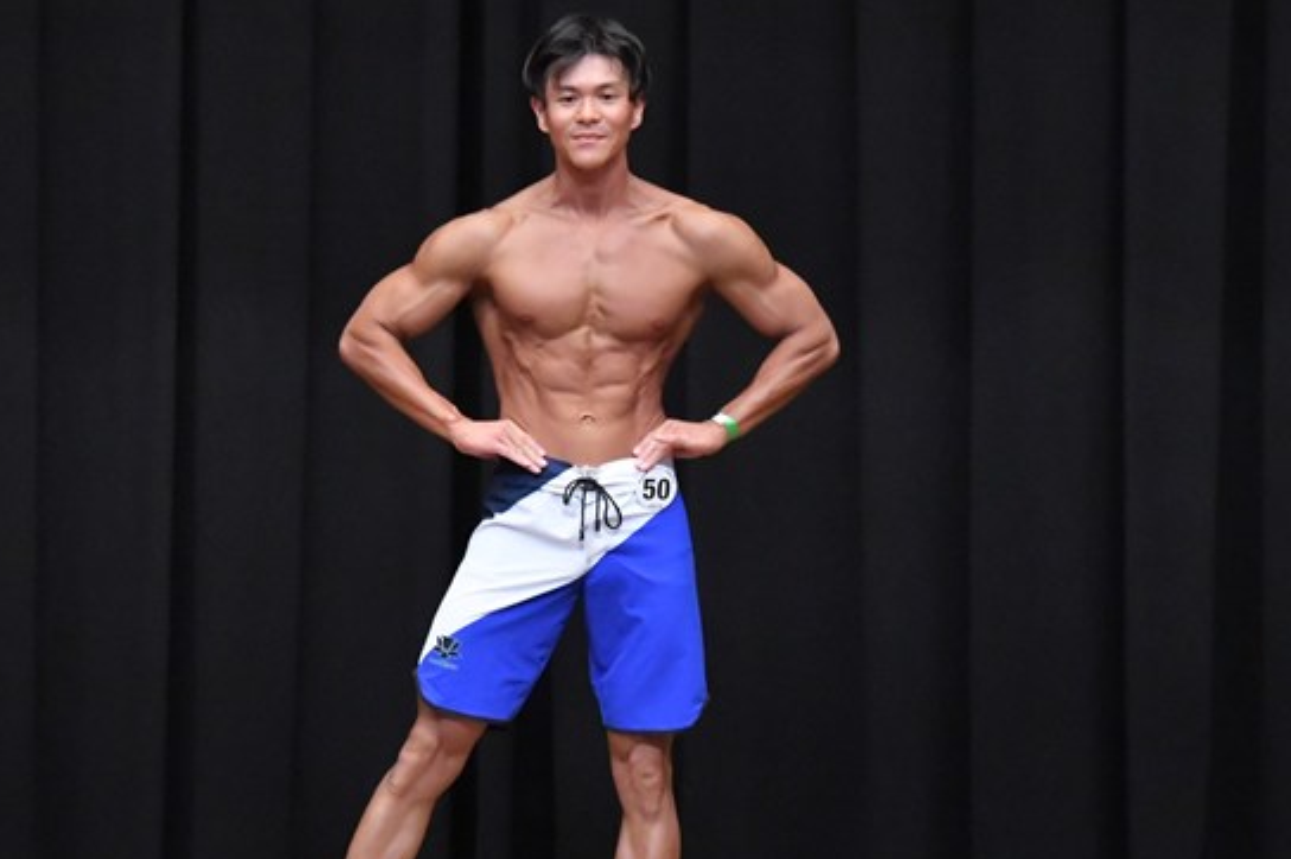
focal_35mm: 342
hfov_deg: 6.0
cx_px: 502
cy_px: 591
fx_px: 12257
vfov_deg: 4.0
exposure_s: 1/400
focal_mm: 160
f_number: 5.6
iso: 8000
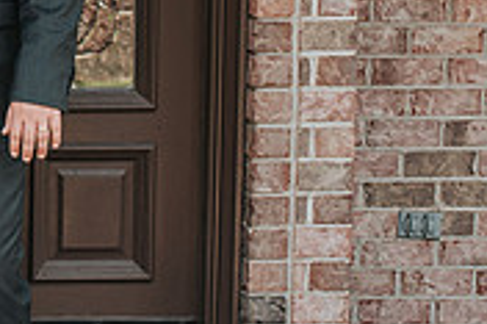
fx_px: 2027
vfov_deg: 9.1
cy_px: -2
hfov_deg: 13.1
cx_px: -205
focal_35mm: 150
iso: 450
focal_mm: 35
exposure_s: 1/500
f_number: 3.5
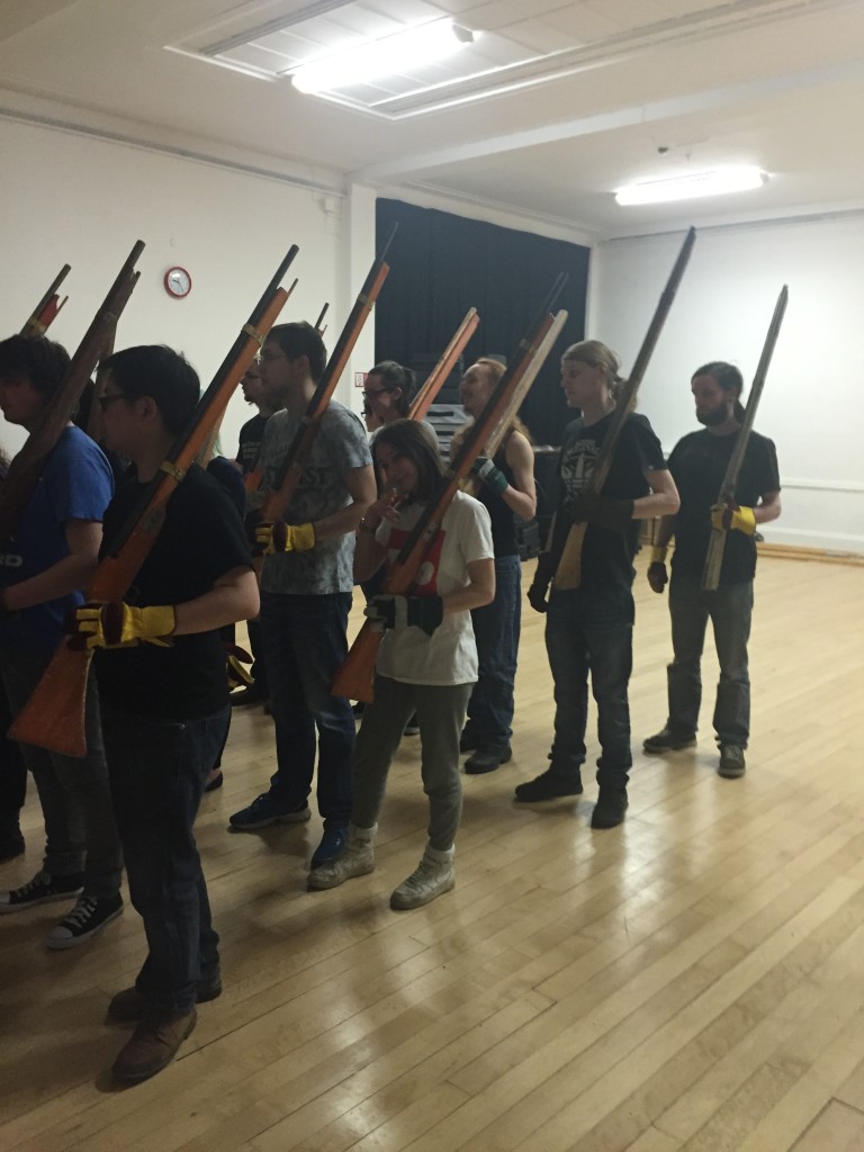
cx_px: 432
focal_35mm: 29
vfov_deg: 61.7
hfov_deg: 48.2
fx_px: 965
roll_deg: +0.1
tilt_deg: -8.6
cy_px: 576
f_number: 2.2
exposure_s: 1/33
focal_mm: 4.15
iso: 250
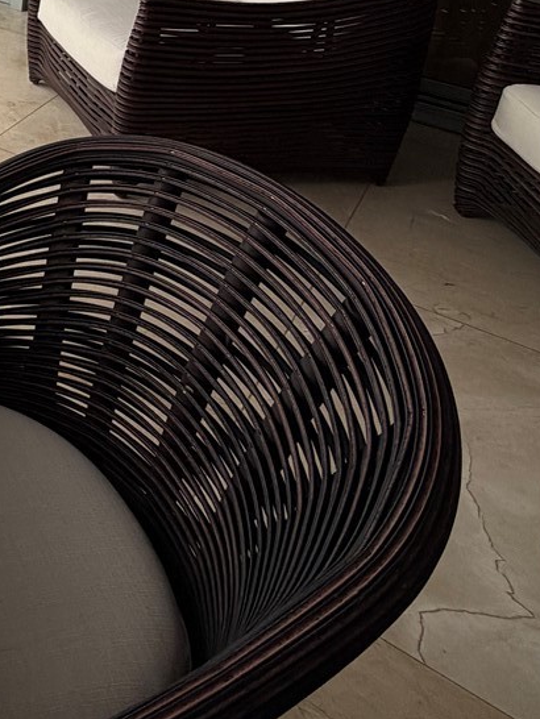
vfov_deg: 39.8
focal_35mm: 41
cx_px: -236
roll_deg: +0.9
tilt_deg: -18.7
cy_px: -14
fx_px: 852
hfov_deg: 26.8
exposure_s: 1/167
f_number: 2.2
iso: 40
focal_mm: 2.22
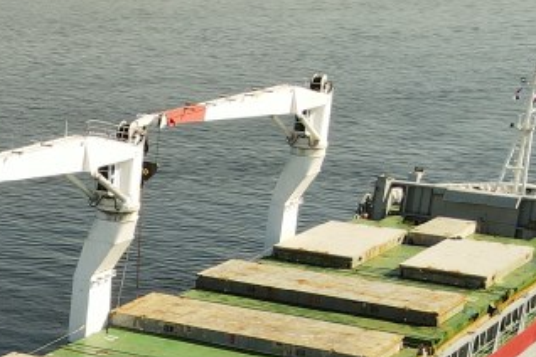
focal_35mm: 102
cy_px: 551
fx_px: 1519
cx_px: -143
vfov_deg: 12.7
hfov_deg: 18.7
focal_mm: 4.5
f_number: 2.8
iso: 100
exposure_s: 1/180
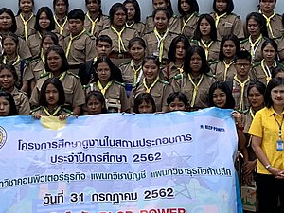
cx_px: 124
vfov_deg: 14.1
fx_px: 853
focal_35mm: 104
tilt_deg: +1.8
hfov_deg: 18.9
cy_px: 42
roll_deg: +0.1
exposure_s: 1/1634
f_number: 1.8
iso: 25
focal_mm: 4.25
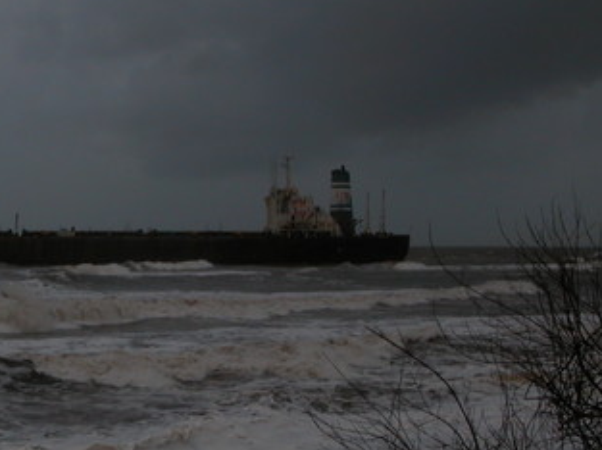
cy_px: 285
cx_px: 56
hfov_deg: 22.2
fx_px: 1494
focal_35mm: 86
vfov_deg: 17.1
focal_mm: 10.7
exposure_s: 1/4000
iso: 100
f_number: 5.2
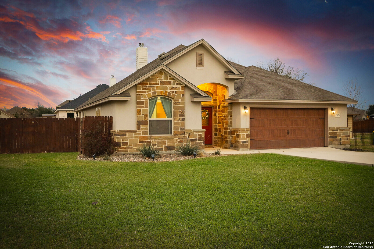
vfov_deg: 36.9
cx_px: 187
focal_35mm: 36
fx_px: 374
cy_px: 124
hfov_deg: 53.1
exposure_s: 1/5
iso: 1600
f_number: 14
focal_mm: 24
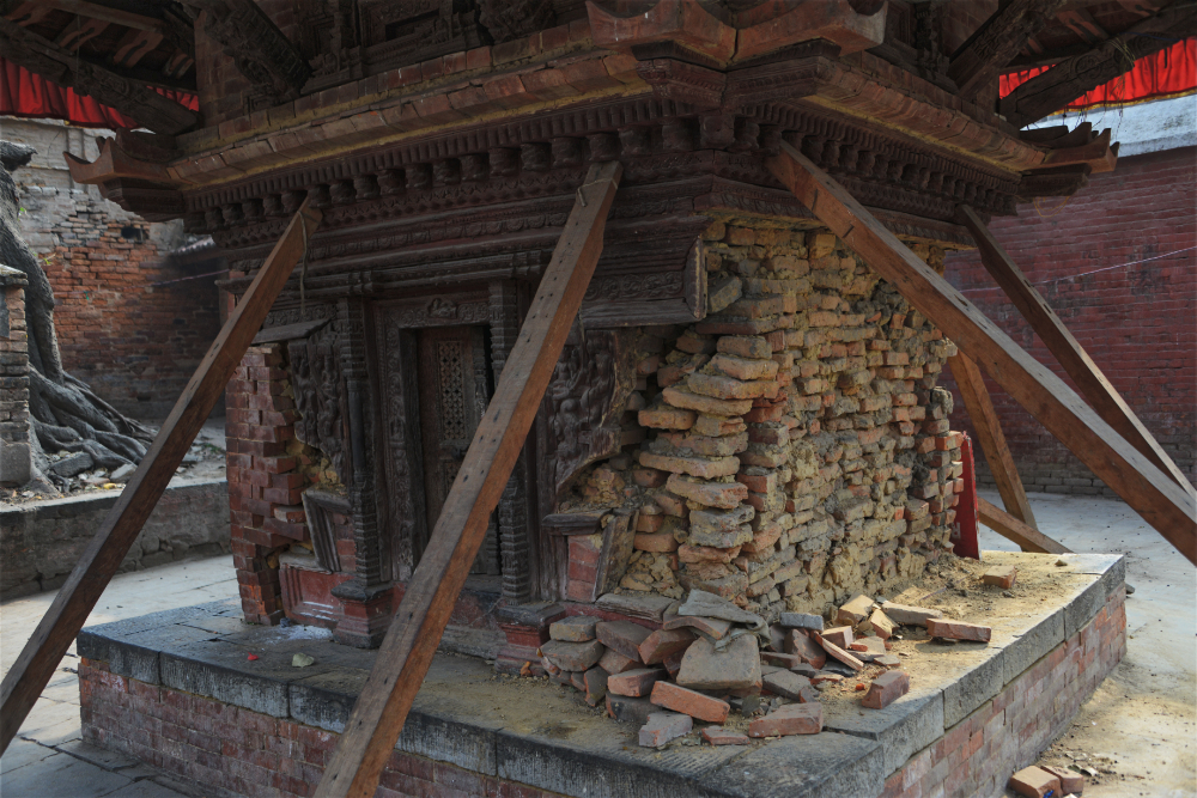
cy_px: 399
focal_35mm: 34
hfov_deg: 55.8
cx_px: 598
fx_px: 1131
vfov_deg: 38.9
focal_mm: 34
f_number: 3.8
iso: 400
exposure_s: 1/500
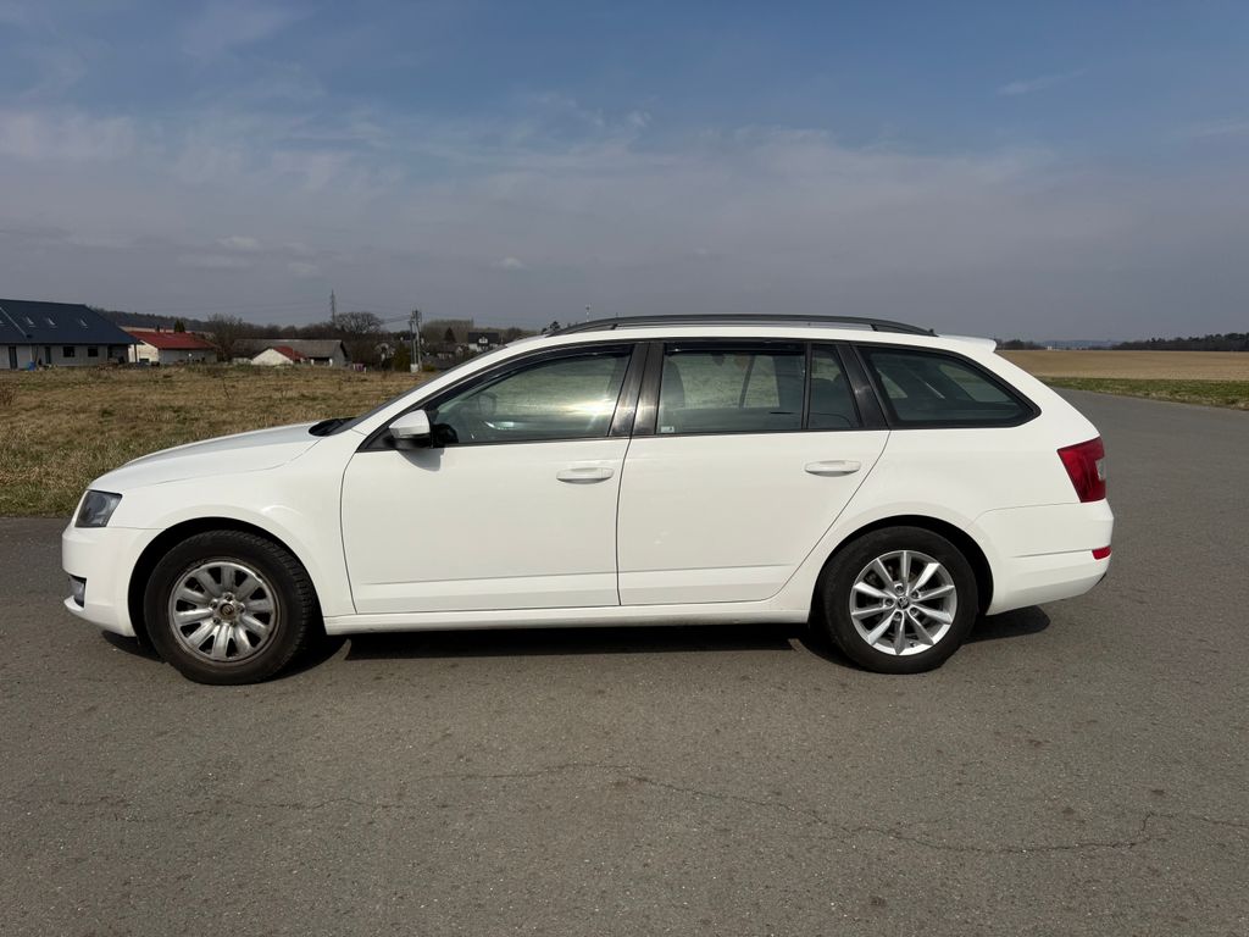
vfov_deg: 56.8
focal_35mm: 24
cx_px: 624
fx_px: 866
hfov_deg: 71.6
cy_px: 468
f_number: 1.78
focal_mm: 6.76
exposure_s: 1/11905
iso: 80
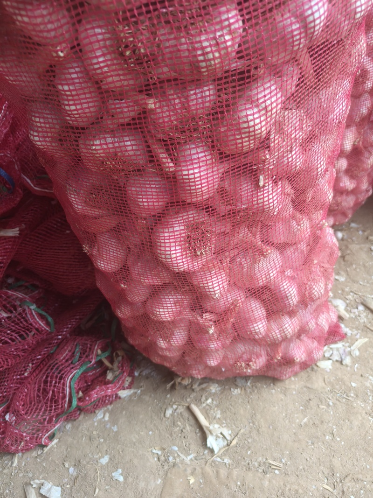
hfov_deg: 56.8
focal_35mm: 24
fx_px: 345
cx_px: 186
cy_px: 249
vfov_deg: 71.6
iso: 500
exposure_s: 1/289
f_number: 1.8
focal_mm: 5.59
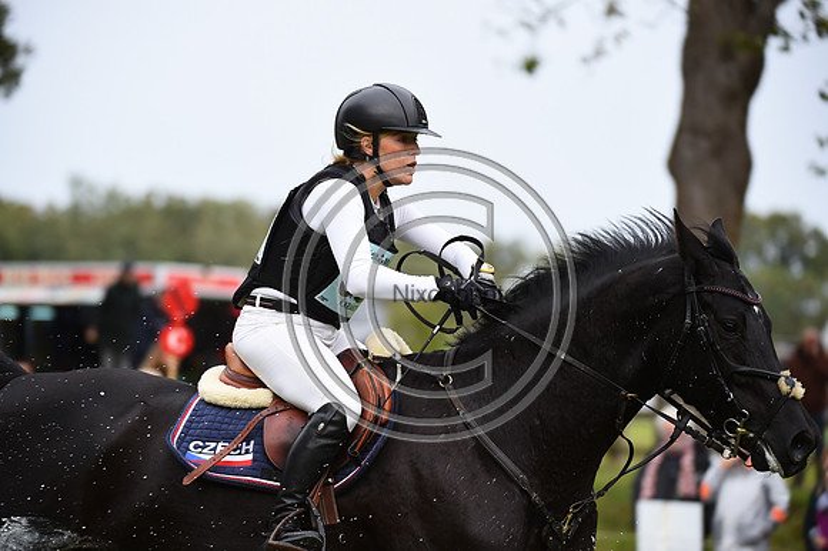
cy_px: 276
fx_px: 4597
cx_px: 414
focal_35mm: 200
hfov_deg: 10.3
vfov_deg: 6.9
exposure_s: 1/1000
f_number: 4.5
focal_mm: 200
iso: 1100
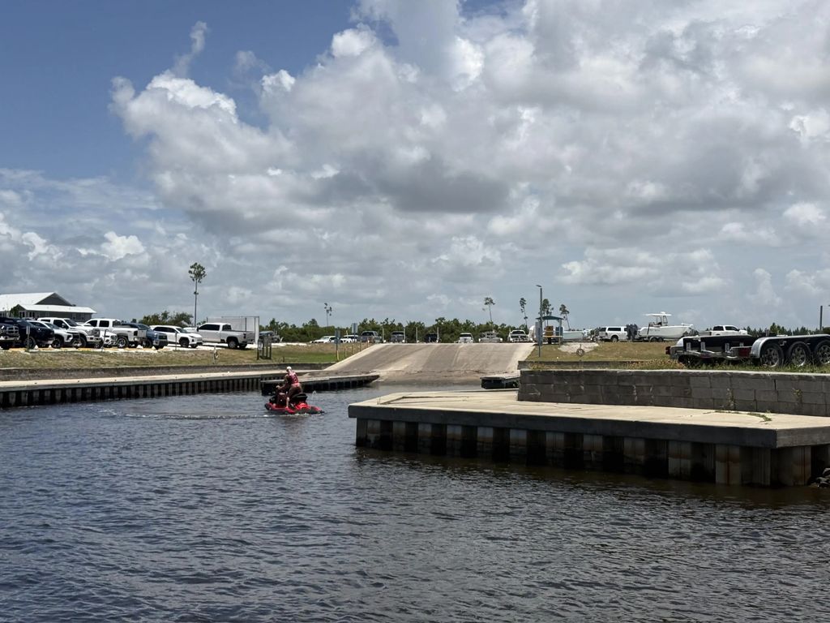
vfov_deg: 30.3
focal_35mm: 48
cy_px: 312
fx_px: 1151
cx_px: 415
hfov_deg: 39.7
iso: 64
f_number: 1.78
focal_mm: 6.76
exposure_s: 1/9901
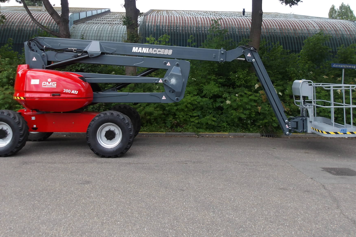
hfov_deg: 57.2
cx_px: 169
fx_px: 326
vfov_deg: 39.5
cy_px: 81
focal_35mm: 33
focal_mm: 4.9
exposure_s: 1/436
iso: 100
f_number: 3
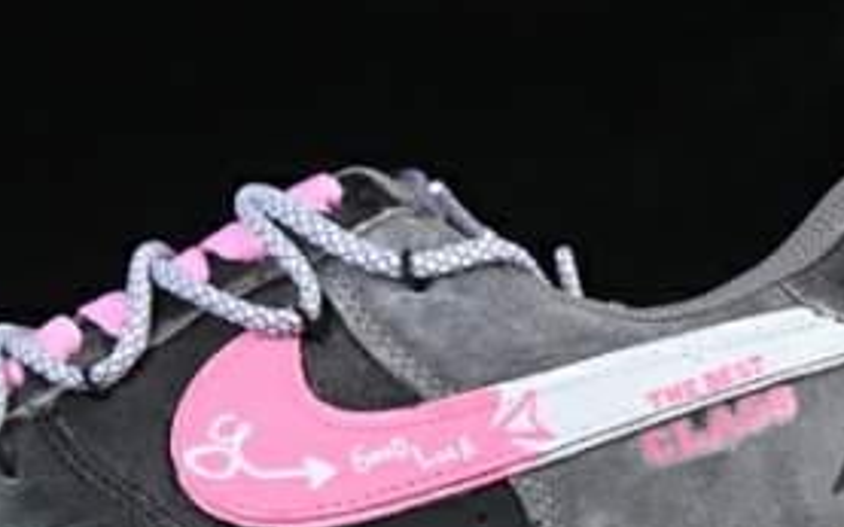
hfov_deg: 10.4
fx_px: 4622
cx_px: 235
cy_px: 338
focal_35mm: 201
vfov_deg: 6.5
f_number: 7.1
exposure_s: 1/60
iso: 160
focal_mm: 50
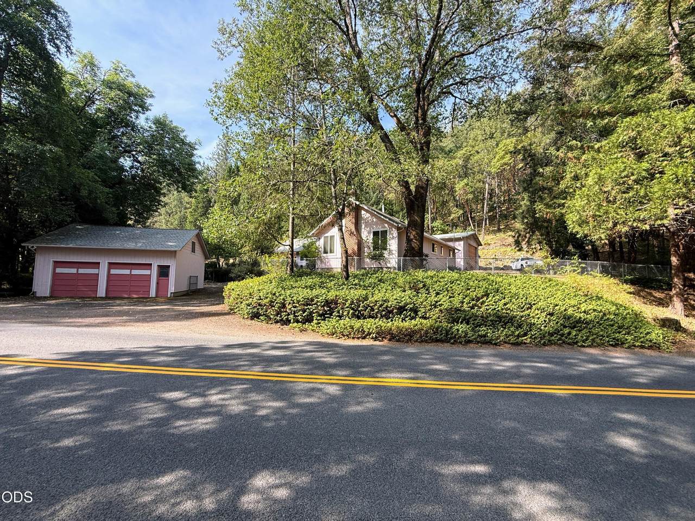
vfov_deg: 85.7
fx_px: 281
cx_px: 348
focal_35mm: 14
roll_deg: -1.0
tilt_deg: +4.1
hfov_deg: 102.1
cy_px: 260
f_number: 2.2
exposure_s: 1/579
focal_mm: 2.22
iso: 64
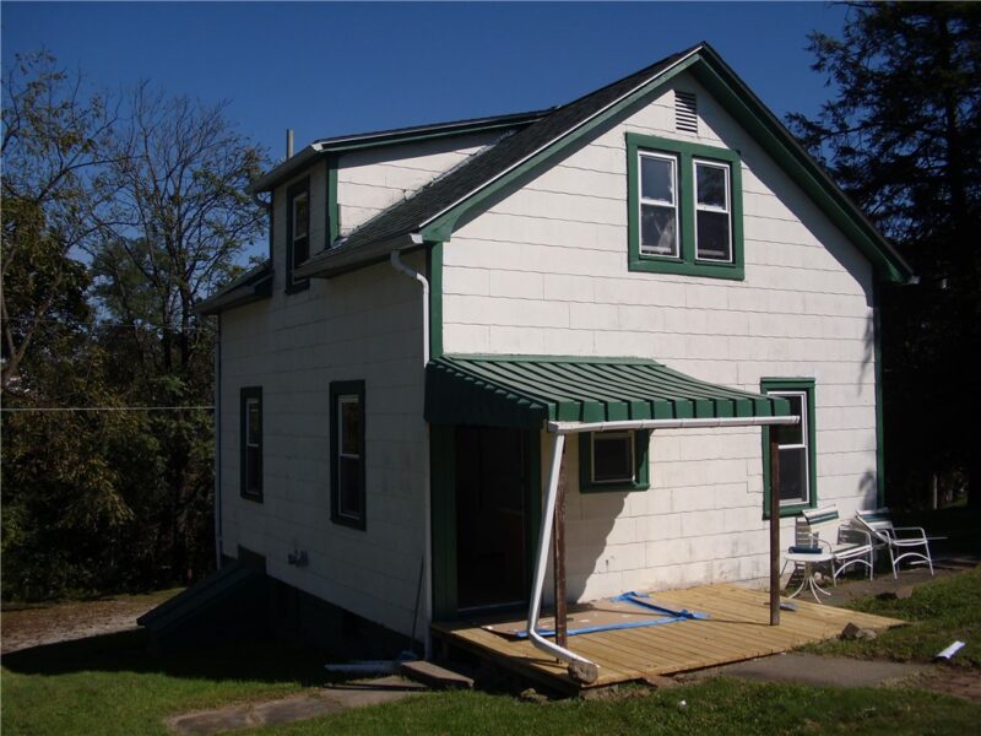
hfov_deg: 51.4
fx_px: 1020
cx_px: 490
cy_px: 368
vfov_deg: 39.7
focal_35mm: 36
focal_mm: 6.3
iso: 80
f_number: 7.8
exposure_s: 1/400
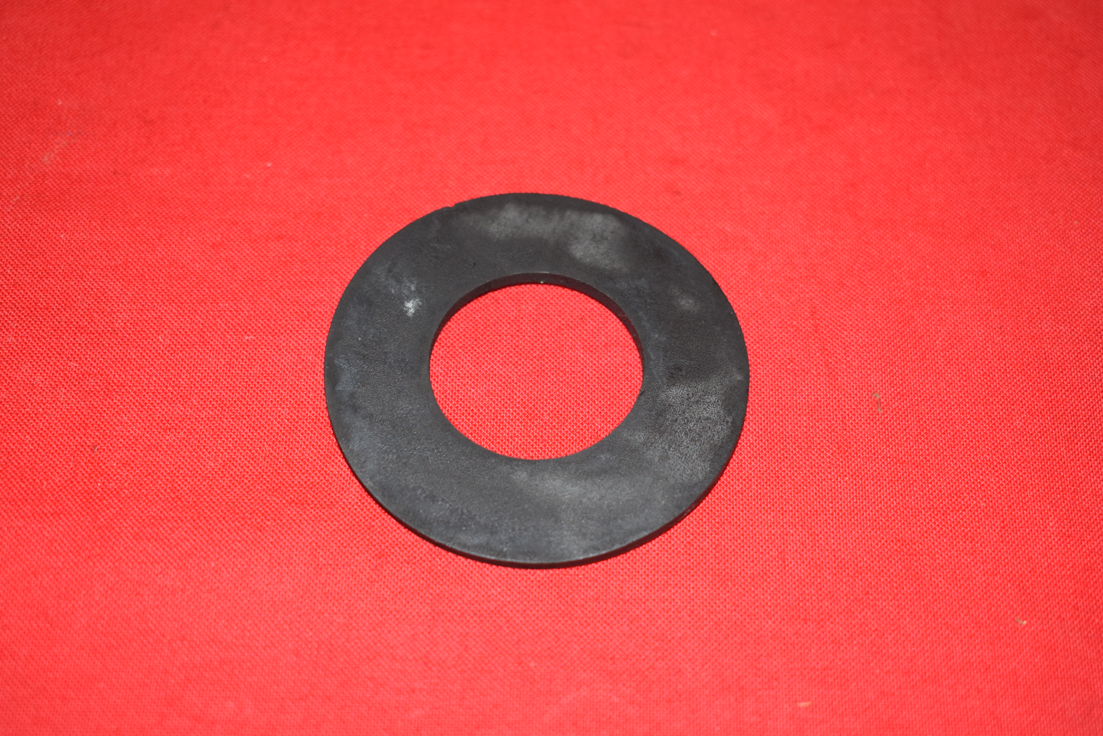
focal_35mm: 57
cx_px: 552
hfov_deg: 35.0
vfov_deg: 23.8
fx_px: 1747
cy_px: 368
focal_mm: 38
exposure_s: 1/200
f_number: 5
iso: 1250
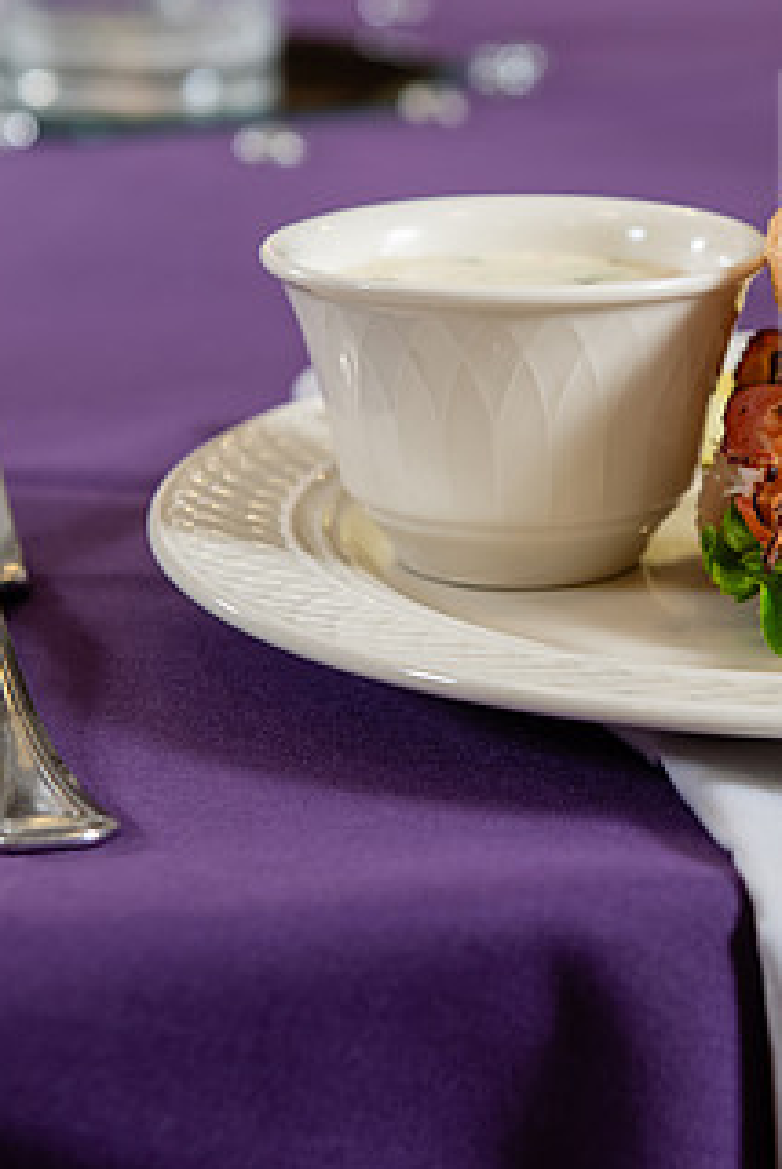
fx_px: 3414
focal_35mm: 105
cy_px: 513
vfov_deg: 19.4
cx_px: 669
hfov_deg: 13.0
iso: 500
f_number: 4.5
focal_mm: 58
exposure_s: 1/160
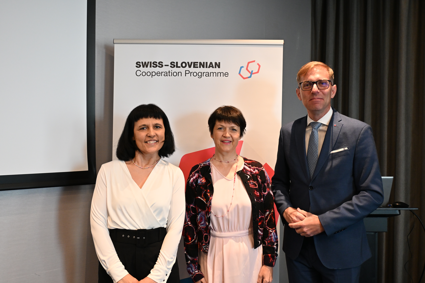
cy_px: 142
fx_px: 407
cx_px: 212
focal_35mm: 34
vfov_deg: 38.4
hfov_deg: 55.1
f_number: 4.2
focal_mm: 23
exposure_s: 1/60
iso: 1250
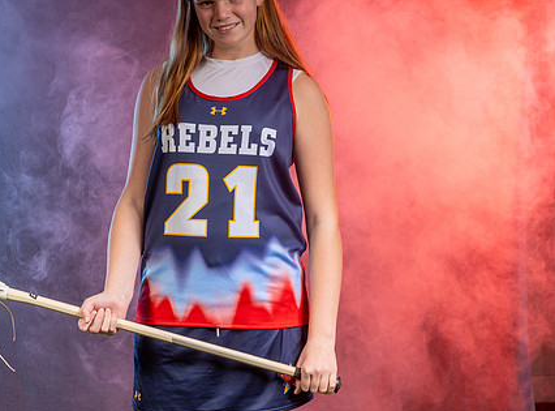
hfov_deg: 13.3
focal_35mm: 149
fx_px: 2377
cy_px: 212
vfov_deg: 9.9
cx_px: 213
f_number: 8
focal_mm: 90
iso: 64
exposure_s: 1/200
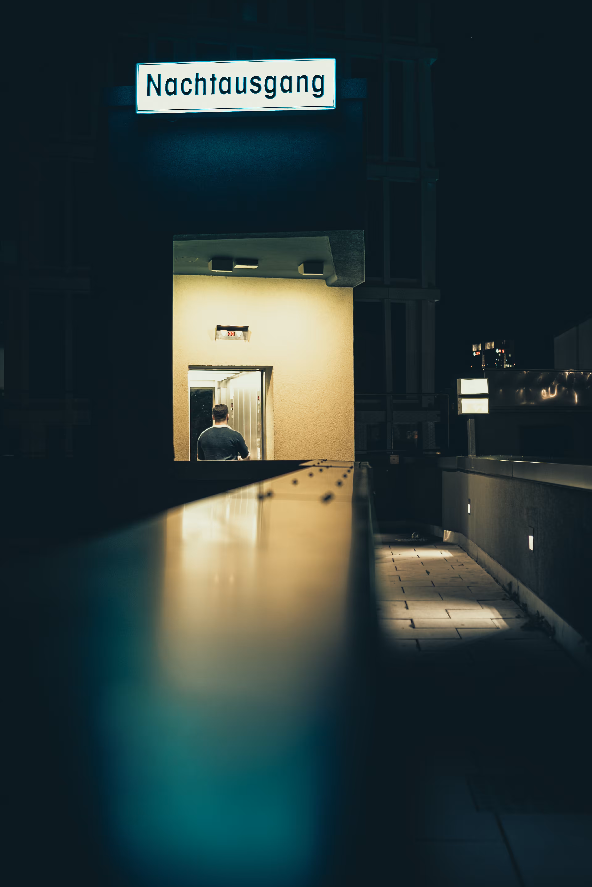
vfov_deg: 51.9
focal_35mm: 37
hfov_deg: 35.9
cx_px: 302
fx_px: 912
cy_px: 432
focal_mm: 23
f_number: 1.4
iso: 500
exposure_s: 1/60
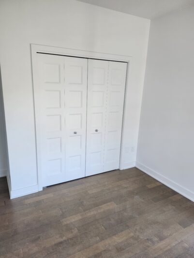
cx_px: 97
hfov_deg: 58.9
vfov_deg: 73.9
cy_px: 129
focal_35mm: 23
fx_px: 172
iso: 100
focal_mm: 5.54
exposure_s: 1/180
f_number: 1.8
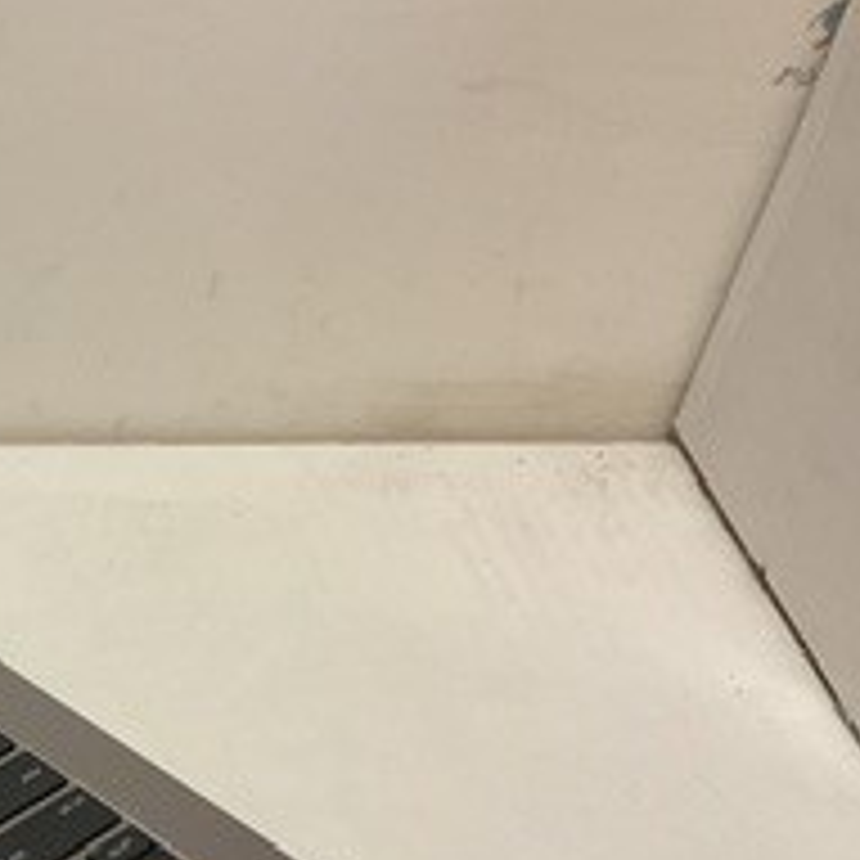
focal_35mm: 86
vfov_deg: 19.6
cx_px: -432
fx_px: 2417
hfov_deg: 18.0
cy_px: 846
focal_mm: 3
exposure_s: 1/50
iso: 64
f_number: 1.8
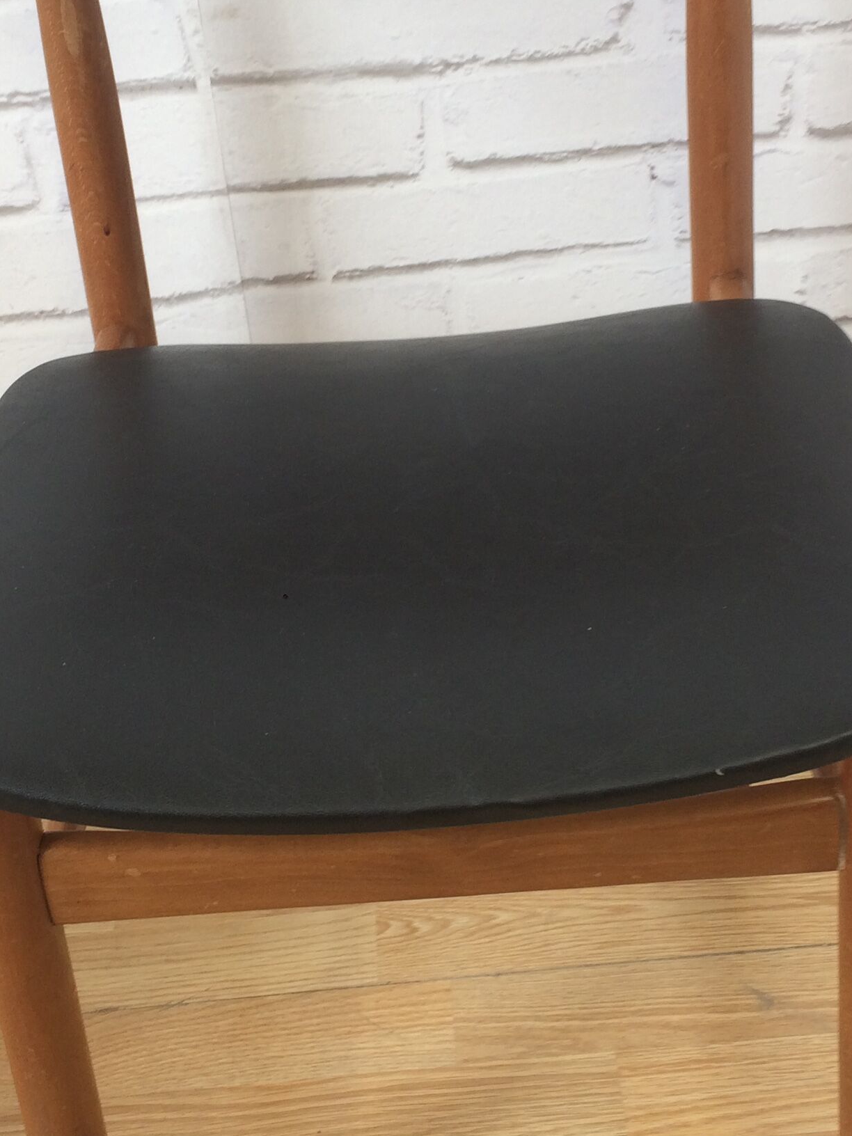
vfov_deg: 33.1
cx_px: 395
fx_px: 1903
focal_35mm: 58
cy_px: 465
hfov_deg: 25.2
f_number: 2.2
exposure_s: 1/50
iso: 32
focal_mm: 4.15
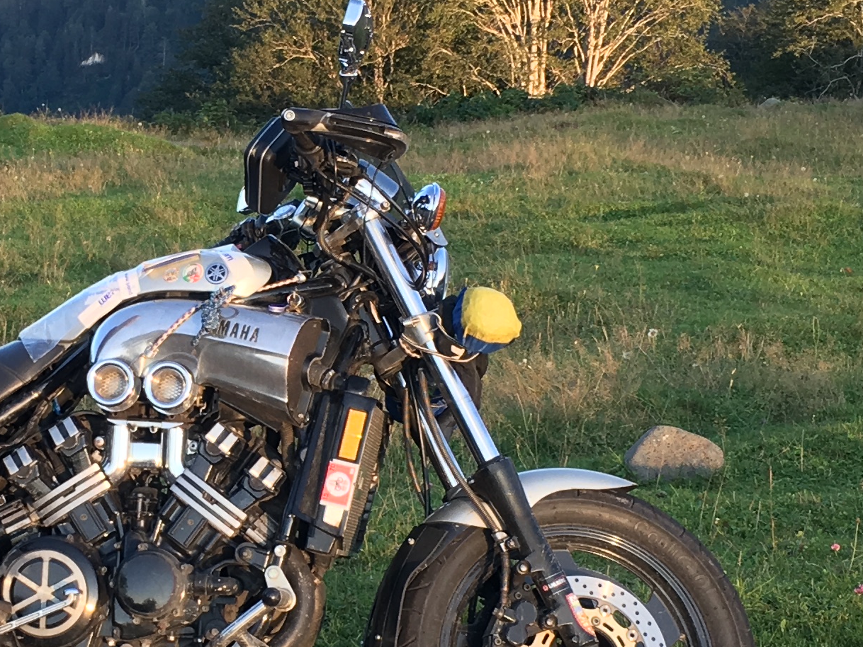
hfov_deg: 20.1
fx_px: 2394
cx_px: 94
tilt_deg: -15.3
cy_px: 429
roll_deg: -3.1
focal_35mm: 96
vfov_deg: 15.4
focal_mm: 4.15
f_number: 2.2
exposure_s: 1/129
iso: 25
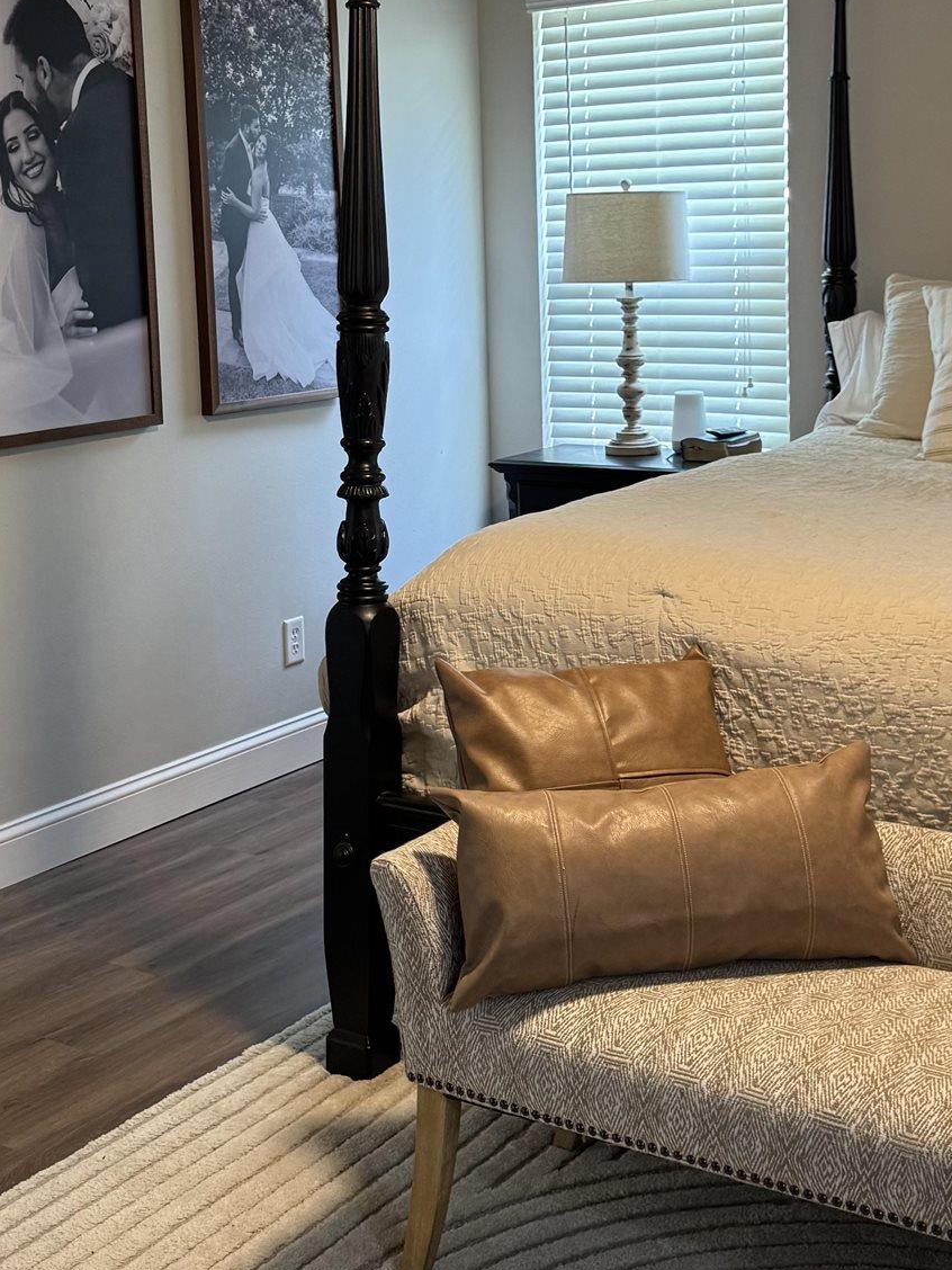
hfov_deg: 29.7
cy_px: 409
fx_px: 1797
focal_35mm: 49
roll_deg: +1.5
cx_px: 467
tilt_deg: -6.4
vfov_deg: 38.4
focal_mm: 6.76
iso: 320
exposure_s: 1/60
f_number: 1.78
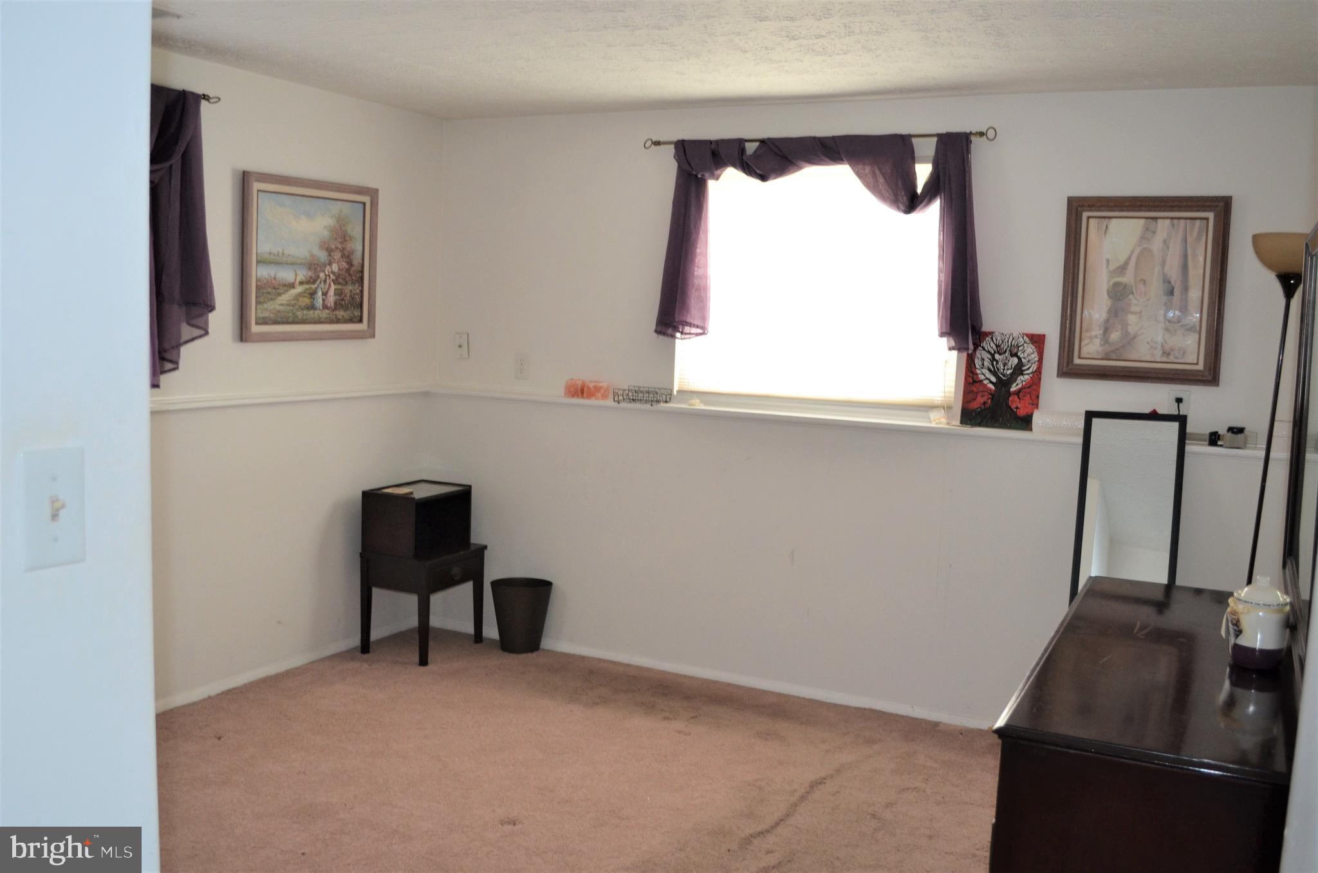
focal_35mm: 33
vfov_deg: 39.8
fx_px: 1206
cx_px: 659
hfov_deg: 57.3
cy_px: 436
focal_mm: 22
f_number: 3.8
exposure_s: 1/60
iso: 720
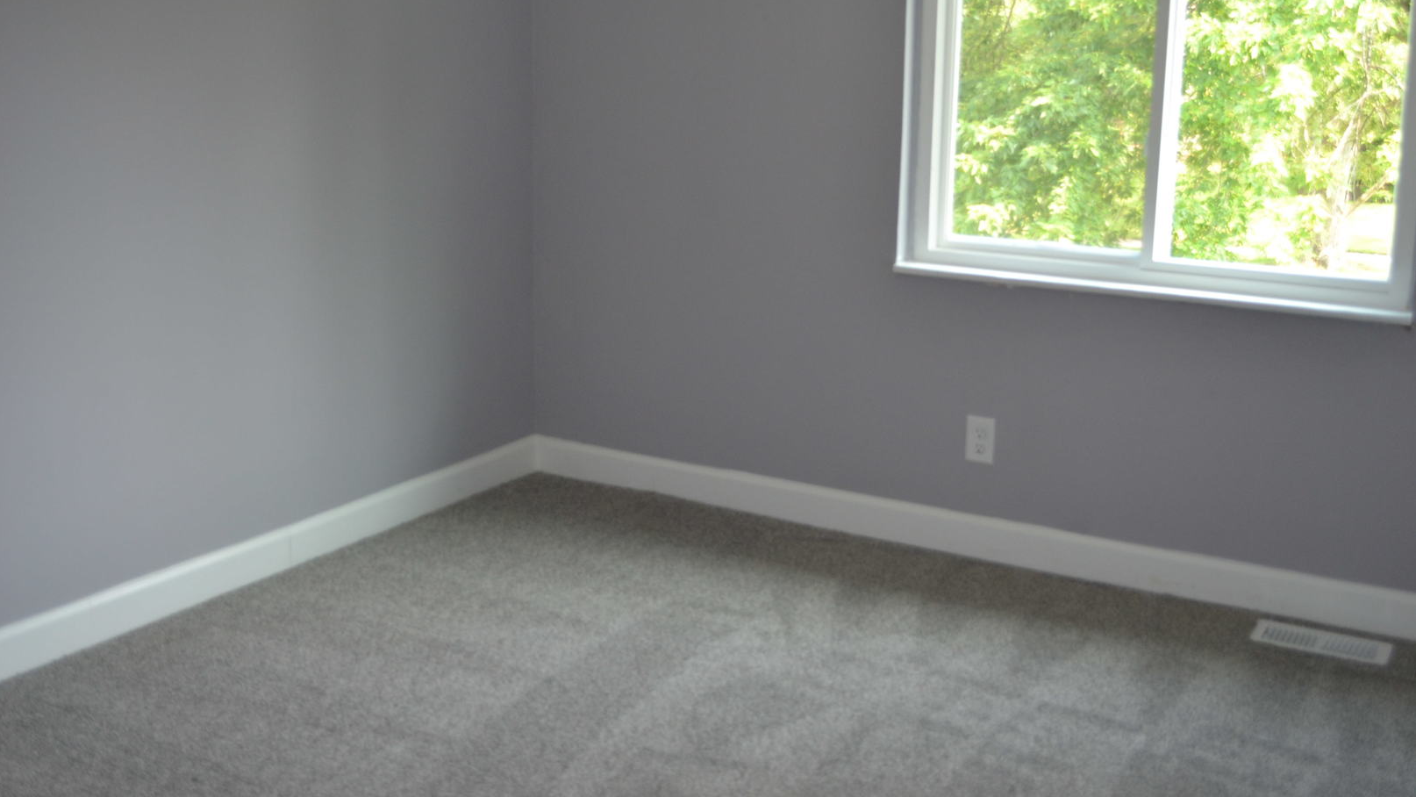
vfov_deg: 29.0
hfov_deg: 49.4
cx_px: 707
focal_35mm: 41
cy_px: 330
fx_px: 1539
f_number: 4.2
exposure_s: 1/60
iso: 450
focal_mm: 26
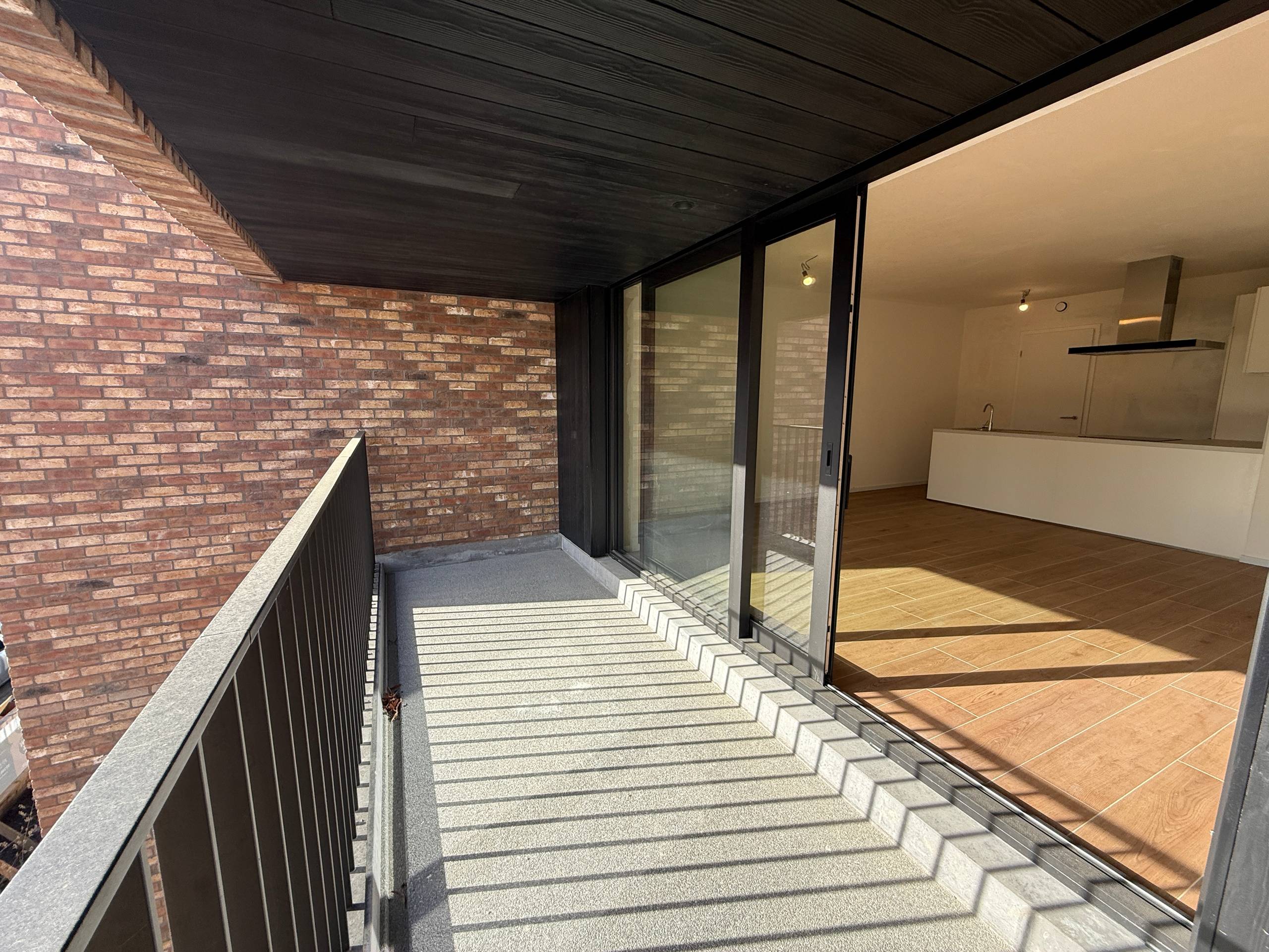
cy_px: 476
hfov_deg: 102.1
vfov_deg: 85.7
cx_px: 634
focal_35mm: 14
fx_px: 513
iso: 64
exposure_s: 1/336
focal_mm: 2.22
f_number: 2.2
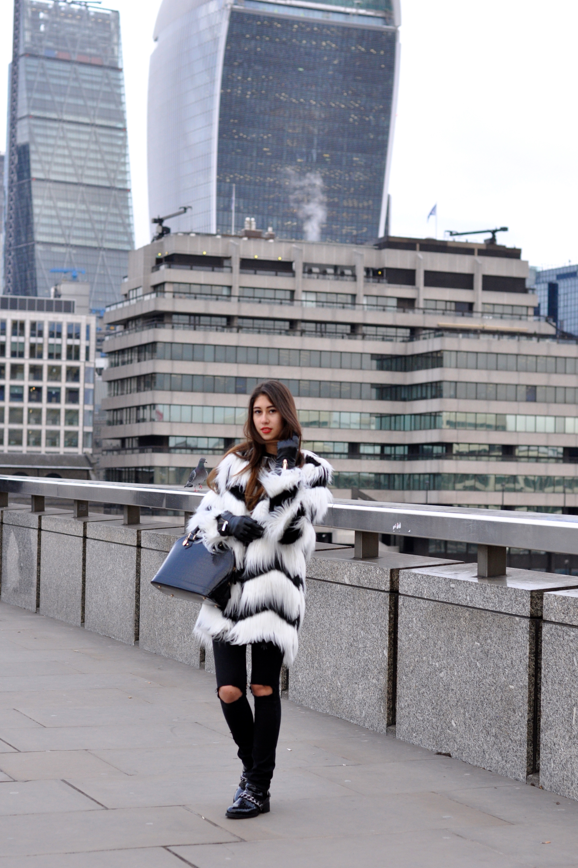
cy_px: 440
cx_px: 291
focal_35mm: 76
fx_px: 1830
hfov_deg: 17.9
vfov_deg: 26.7
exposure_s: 1/1000
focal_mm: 50
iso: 720
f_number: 4
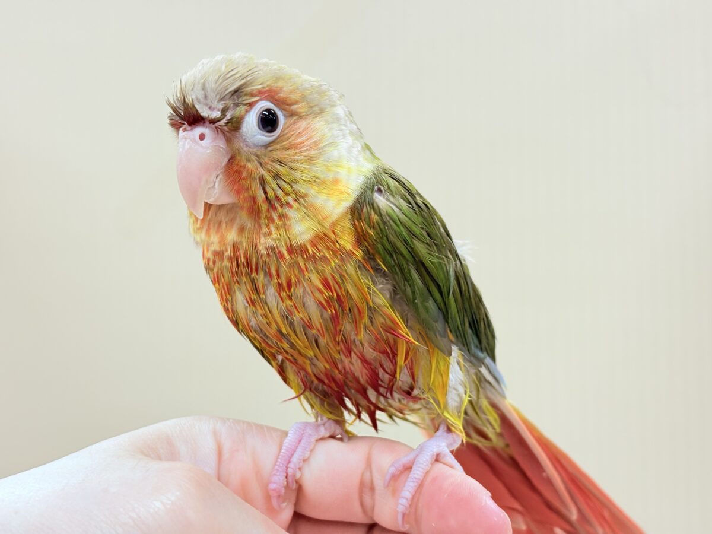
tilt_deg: +5.3
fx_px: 1070
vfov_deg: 28.0
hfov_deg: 36.8
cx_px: 356
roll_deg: +2.3
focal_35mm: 52
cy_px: 267
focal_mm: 5.96
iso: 64
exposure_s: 1/87
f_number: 1.6
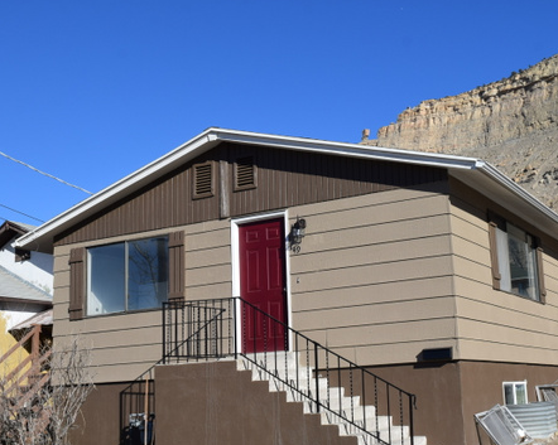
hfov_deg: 37.7
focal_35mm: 49
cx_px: 362
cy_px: 256
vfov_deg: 30.8
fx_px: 809
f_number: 10
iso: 200
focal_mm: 24
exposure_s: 1/400
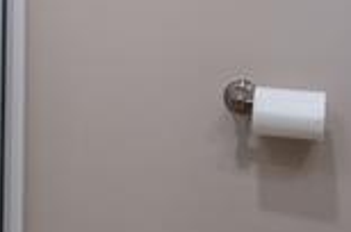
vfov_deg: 13.3
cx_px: -130
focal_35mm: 100
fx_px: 973
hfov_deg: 18.7
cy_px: -32
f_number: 6.4
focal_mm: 10
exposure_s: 1/125
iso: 640
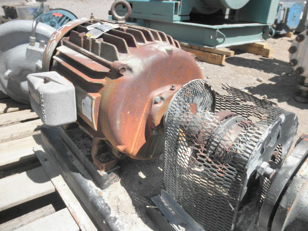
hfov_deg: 63.4
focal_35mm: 28
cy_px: 116
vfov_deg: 49.7
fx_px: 249
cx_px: 154
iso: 64
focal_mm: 5
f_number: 8.5
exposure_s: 1/100
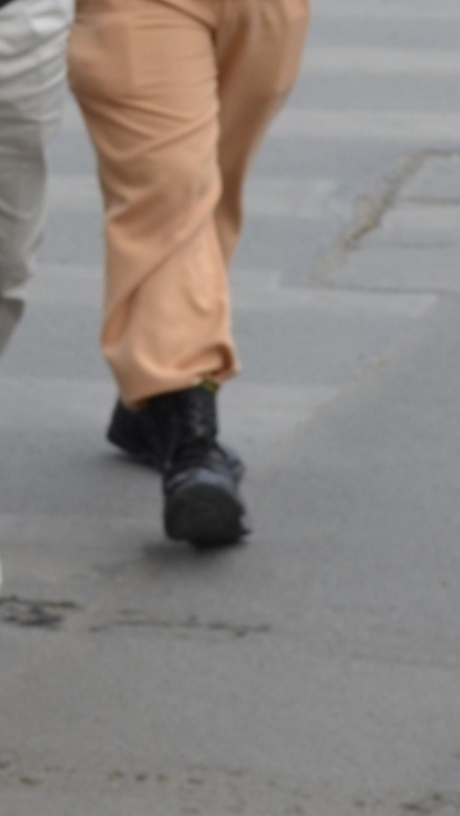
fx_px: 4893
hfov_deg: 5.4
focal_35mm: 226
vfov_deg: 9.5
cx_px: -66
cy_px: -25
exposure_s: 1/200
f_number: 7.1
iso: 200
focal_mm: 36
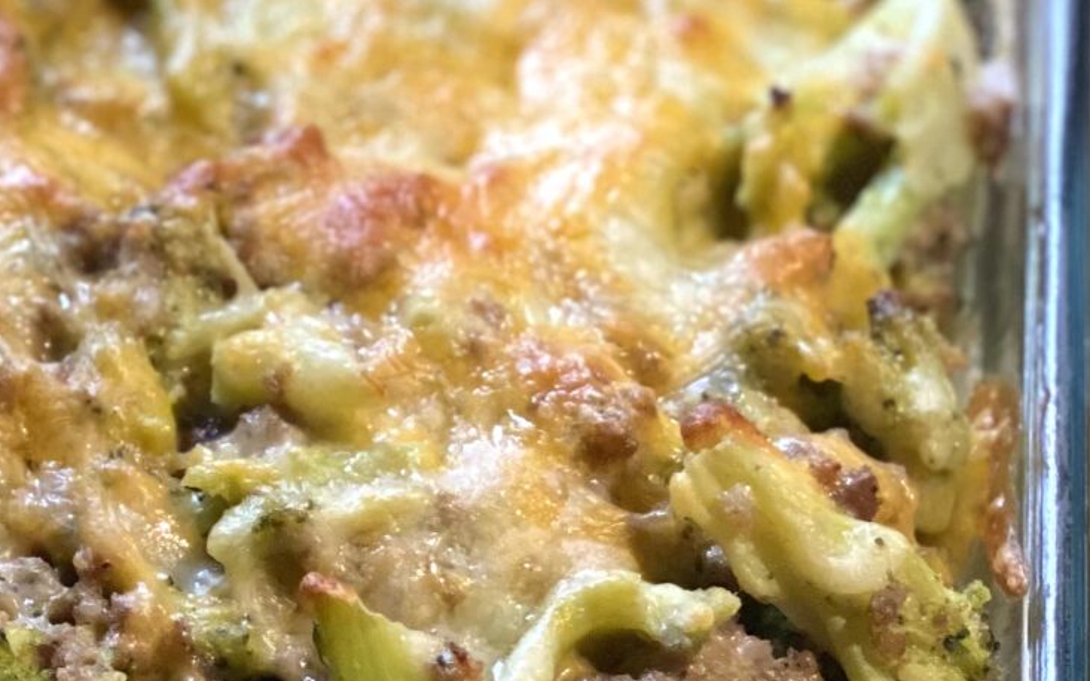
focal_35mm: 154
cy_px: 262
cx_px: -141
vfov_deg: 8.5
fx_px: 4574
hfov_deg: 13.3
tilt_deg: -48.0
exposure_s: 1/120
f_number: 2
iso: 250
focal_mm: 6
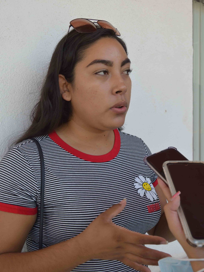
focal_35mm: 40
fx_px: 314
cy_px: 145
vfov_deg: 46.8
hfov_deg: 36.0
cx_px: 104
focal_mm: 24
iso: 125
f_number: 5.6
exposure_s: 1/125
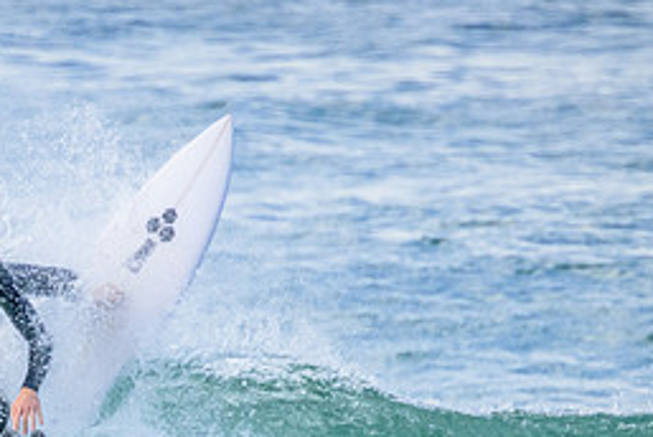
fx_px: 32741
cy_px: 489
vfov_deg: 0.8
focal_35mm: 1803
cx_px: -23
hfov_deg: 1.1
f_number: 11
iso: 7200
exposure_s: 1/1250
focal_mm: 800
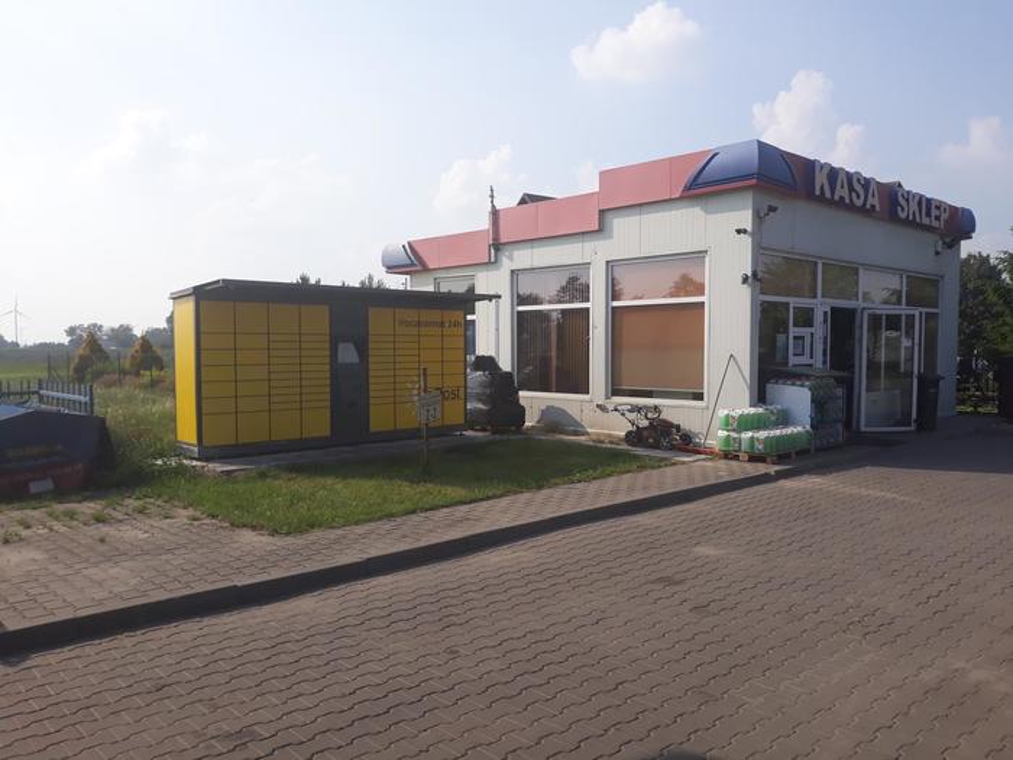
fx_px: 790
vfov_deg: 51.4
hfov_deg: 65.3
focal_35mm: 27
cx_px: 506
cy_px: 380
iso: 40
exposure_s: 1/1919
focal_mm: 3.71
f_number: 1.7
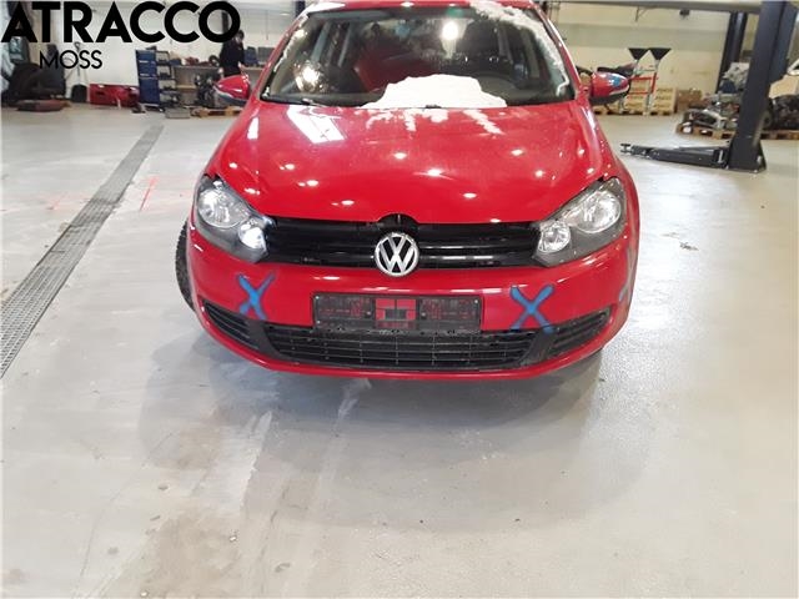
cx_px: 400
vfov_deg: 49.7
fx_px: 646
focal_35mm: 28
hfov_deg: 63.4
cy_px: 300
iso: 200
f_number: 1.9
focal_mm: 2.91
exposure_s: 1/33
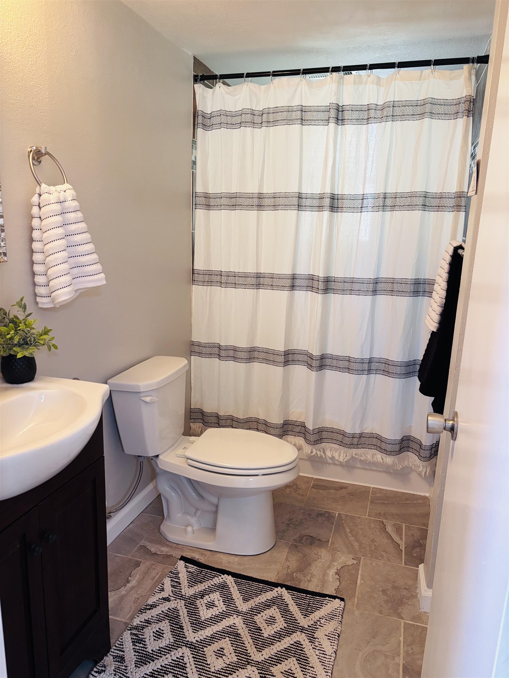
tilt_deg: -13.0
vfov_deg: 67.3
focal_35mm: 26
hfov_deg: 53.1
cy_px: 339
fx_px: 510
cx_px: 254
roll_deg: -2.5
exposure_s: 1/60
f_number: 1.6
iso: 320
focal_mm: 5.96
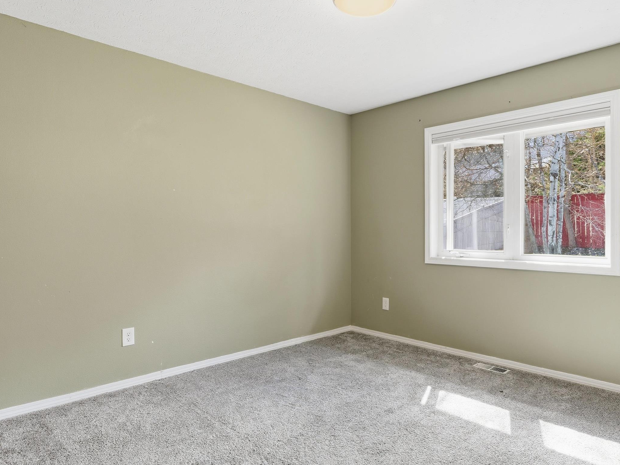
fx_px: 412
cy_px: 223
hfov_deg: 73.6
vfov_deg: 58.9
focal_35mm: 23
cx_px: 350
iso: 100
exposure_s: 1/40
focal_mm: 16
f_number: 8
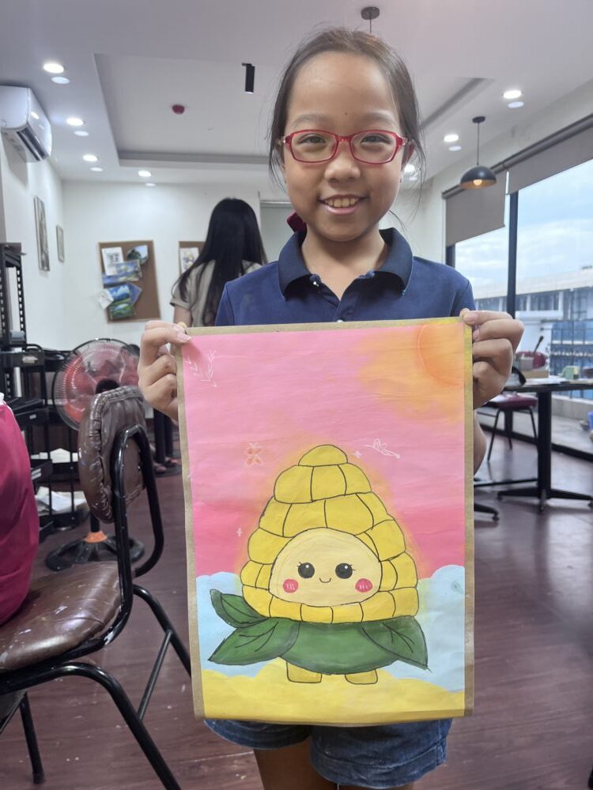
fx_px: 594
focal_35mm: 26
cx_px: 296
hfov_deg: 53.1
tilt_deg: -3.6
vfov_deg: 67.3
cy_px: 395
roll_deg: +1.1
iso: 125
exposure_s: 1/100
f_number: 1.6
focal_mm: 5.1
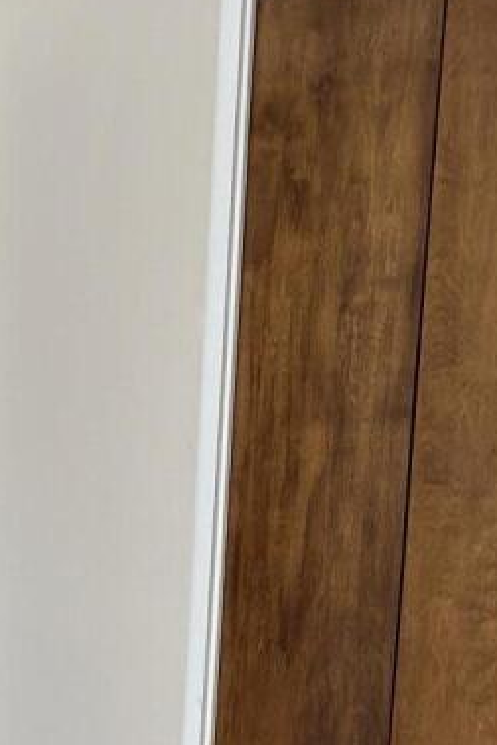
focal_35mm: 143
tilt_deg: -18.4
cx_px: -235
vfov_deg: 12.7
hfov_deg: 9.3
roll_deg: -2.7
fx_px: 2961
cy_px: 1443
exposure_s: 1/60
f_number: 1.6
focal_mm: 5.96
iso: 80
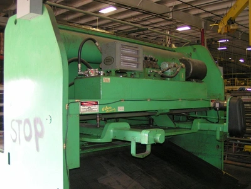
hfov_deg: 49.0
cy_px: 94
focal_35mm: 38
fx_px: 276
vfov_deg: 37.7
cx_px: 126
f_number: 2.8
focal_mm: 5.8
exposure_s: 1/40
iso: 200
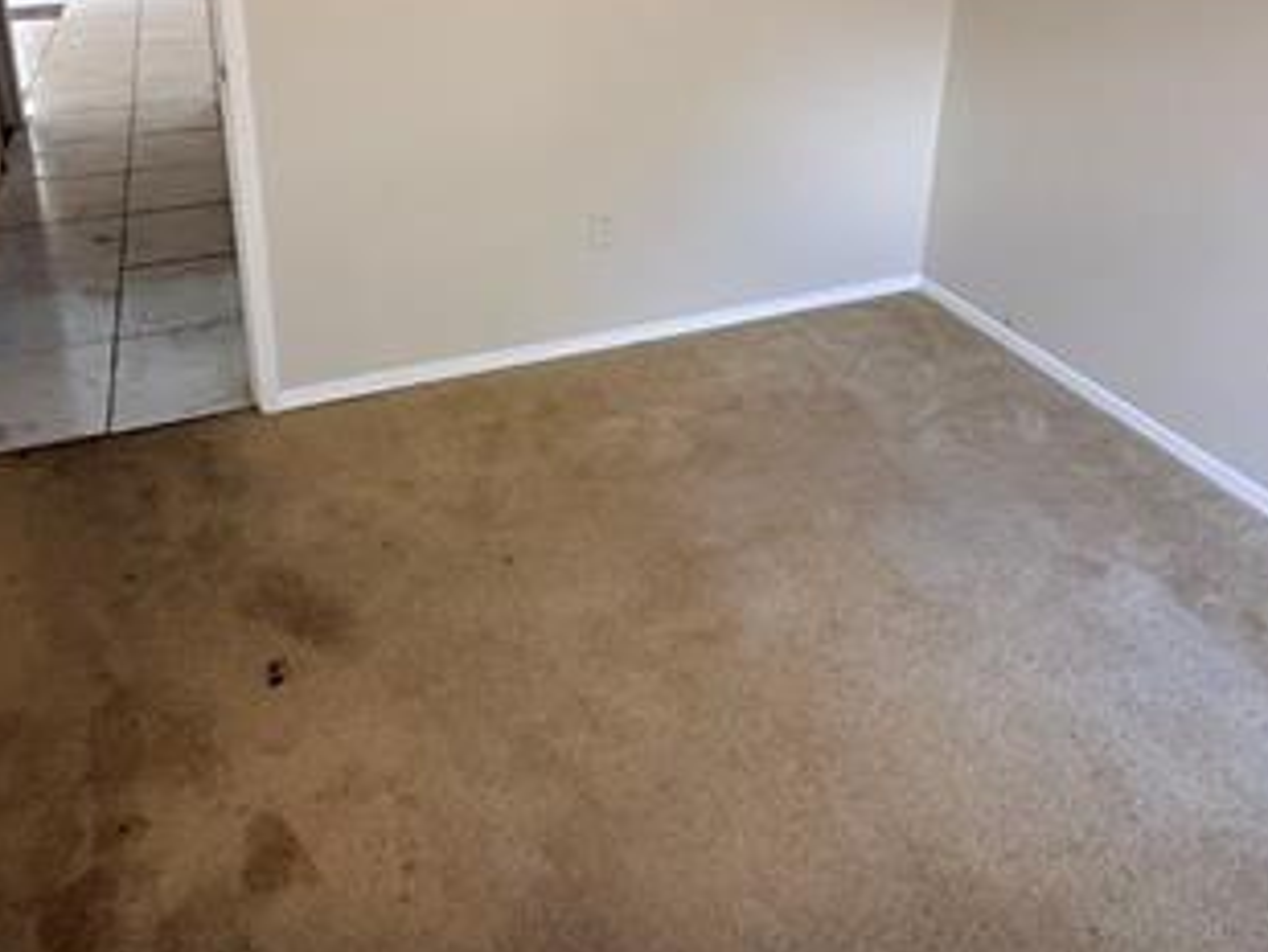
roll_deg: -0.3
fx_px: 1063
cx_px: 611
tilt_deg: -16.2
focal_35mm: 29
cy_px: 148
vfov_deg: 45.0
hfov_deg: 61.6
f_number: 2.2
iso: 200
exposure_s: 1/99
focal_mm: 2.22
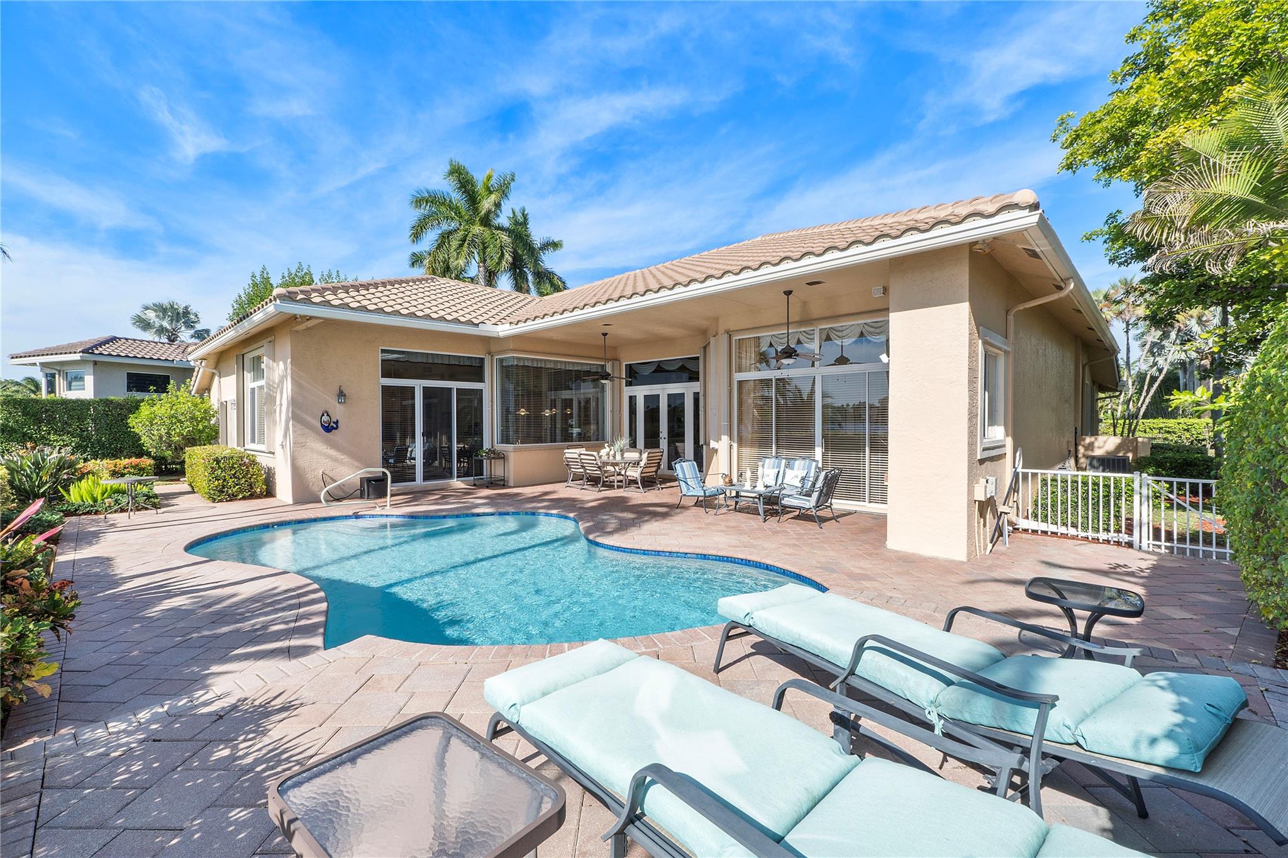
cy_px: 429
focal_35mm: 15
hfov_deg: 100.4
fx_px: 536
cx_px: 644
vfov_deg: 77.3
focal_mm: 10
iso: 100
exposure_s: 1/200
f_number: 11
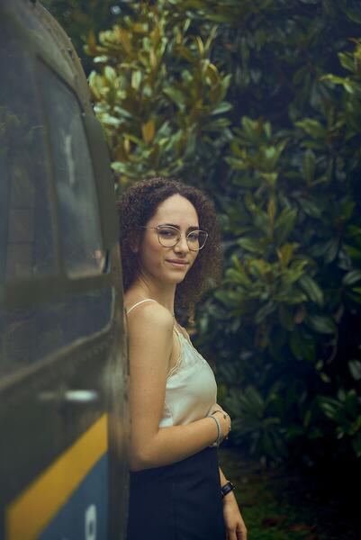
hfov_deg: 20.1
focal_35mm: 68
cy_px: 270
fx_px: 1021
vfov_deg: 29.6
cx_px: 180
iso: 500
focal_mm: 68
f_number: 2.8
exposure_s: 1/3200
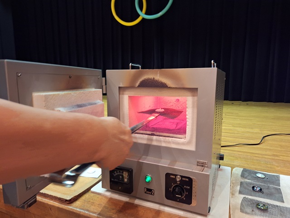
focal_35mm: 23
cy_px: 109
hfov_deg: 73.9
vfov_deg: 58.9
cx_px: 145
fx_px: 193
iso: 200
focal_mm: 5.54
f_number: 1.8
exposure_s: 1/33
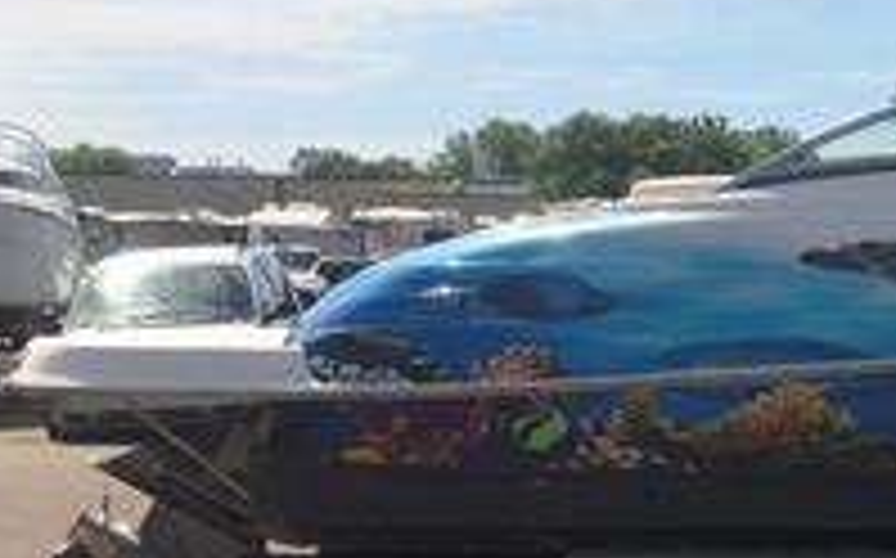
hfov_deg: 19.0
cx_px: 1256
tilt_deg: -3.0
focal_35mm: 99
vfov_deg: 13.2
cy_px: 360
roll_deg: -0.1
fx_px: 2415
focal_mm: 4.15
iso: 32
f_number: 2.2
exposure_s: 1/2415
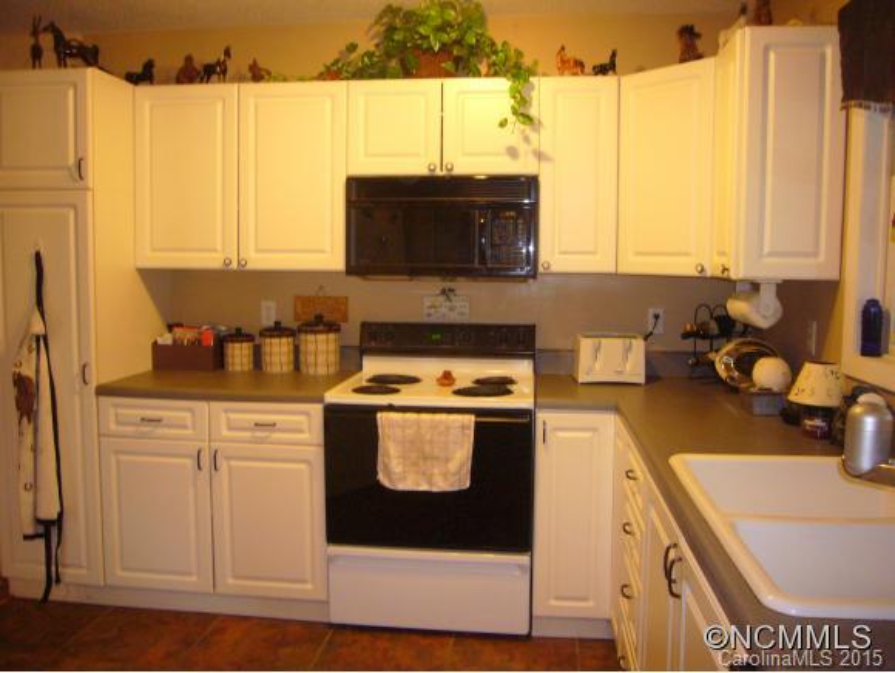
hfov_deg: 63.4
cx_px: 448
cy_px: 336
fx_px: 725
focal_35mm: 28
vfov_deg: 49.8
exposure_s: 1/13
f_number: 2.8
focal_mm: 4.6
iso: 200
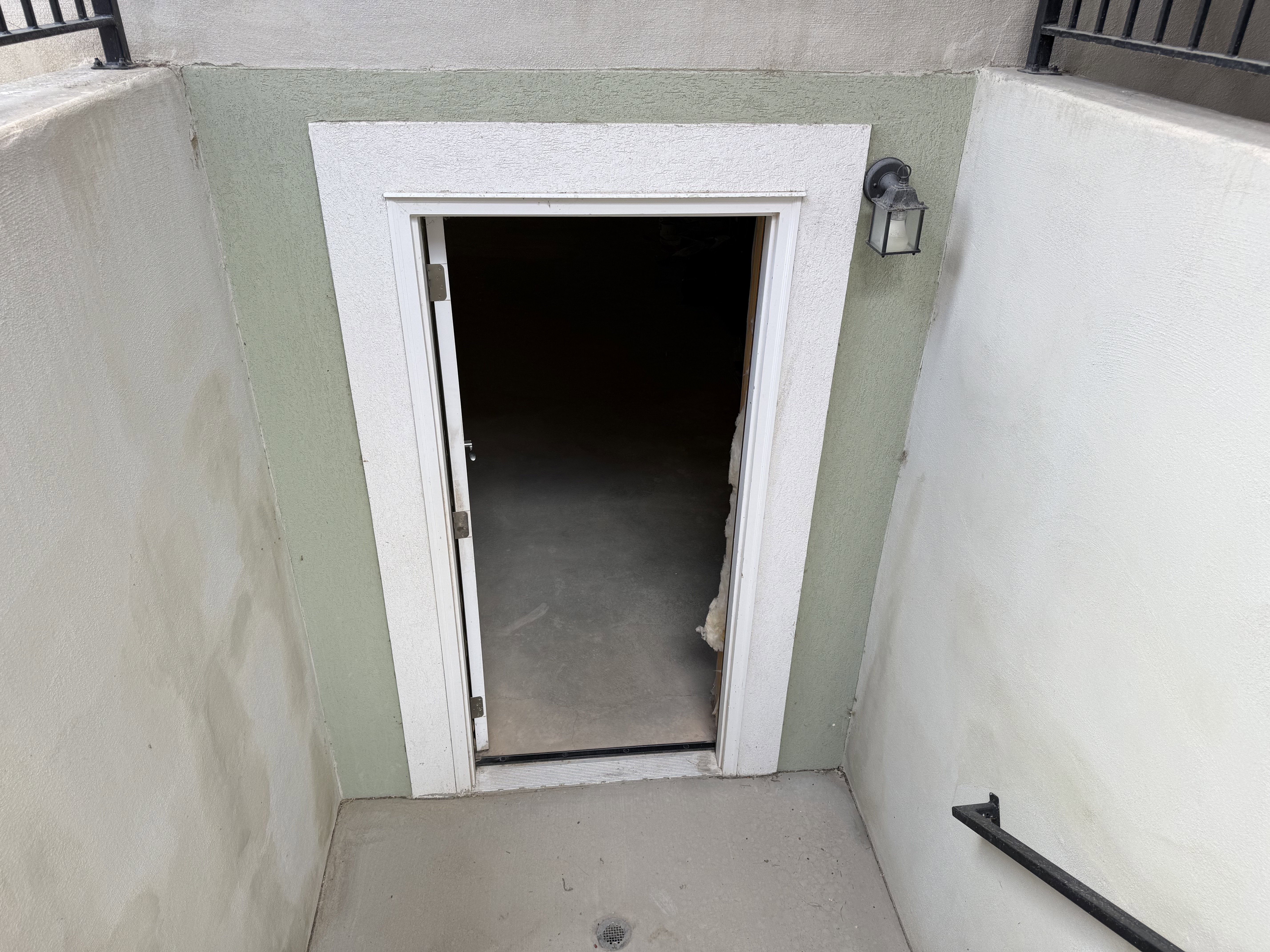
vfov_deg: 56.8
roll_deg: -1.5
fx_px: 881
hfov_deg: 71.6
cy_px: 476
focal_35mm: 24
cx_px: 635
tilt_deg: -30.7
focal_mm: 6.76
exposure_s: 1/222
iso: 64
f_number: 1.78
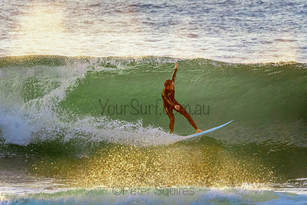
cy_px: 102
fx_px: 6397
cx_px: 154
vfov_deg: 1.8
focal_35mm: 750
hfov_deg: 2.7
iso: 1400
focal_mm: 500
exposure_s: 1/2000
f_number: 5.6
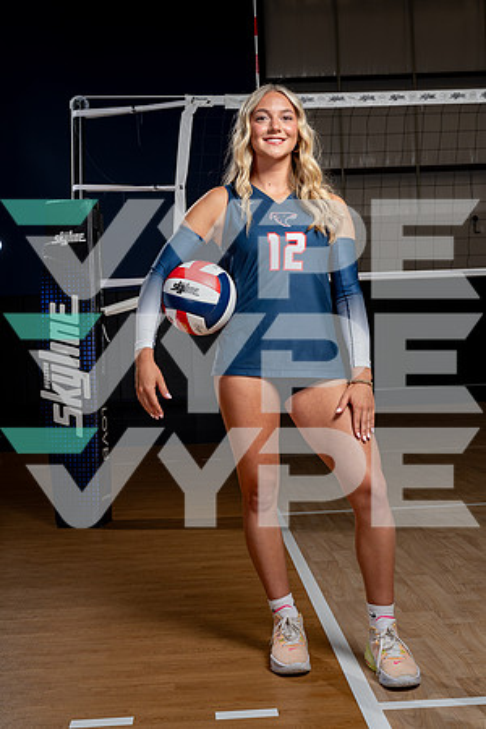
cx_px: 243
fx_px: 1012
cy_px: 364
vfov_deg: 39.6
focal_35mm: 50
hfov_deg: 27.0
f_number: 8
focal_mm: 50
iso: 100
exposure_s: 1/250
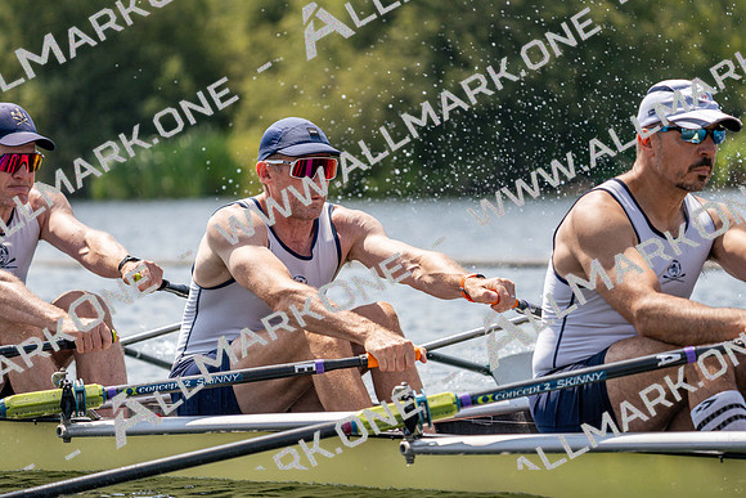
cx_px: 373
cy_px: 249
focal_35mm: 248
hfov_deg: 8.3
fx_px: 5140
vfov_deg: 5.5
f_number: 5.6
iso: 200
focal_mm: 248
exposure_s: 1/1600
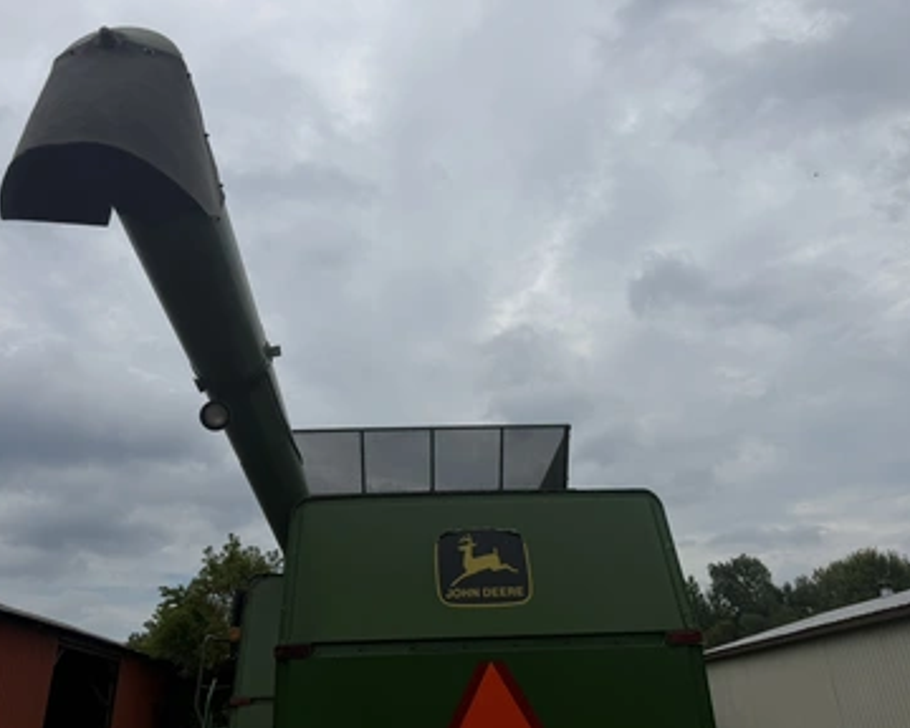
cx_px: 432
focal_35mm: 26
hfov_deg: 66.0
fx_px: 700
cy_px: 356
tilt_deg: +34.9
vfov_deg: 54.9
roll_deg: +3.0
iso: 80
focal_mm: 6.76
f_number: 1.78
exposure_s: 1/10309
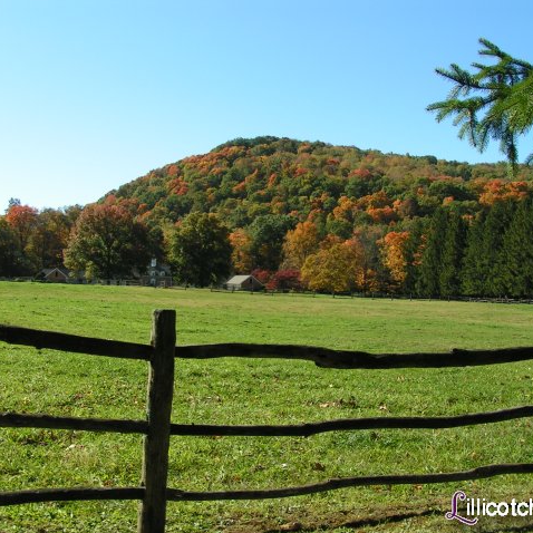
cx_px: 244
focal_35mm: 45
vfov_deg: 37.6
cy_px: 266
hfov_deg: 37.5
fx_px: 784
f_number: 5.6
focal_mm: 5.8
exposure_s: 1/250
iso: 50
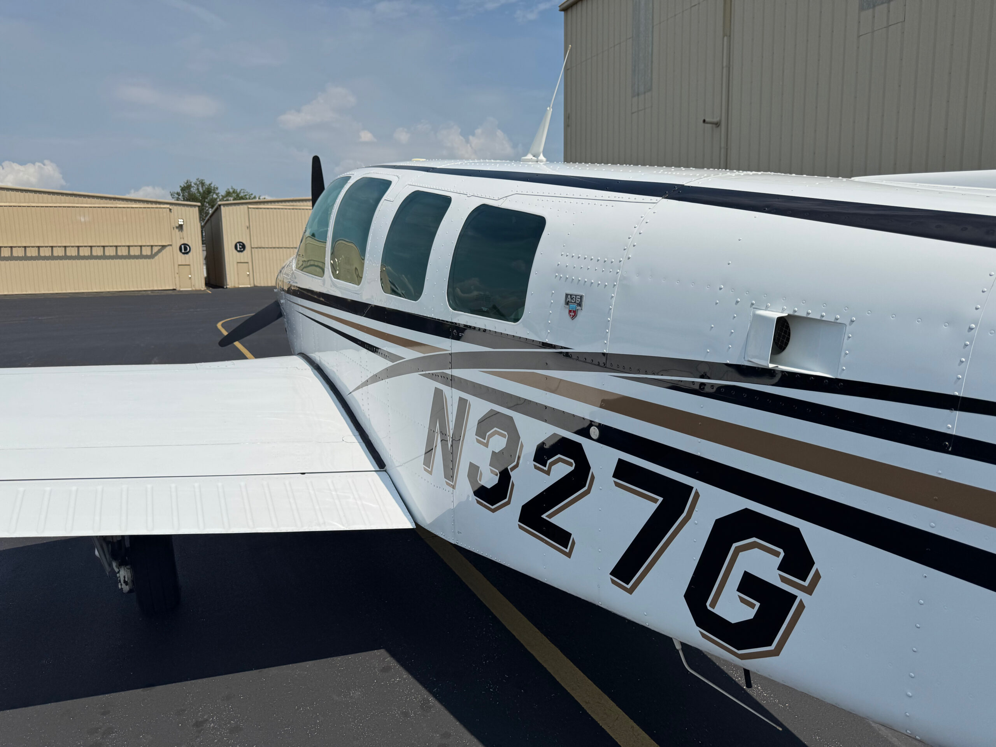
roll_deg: +0.7
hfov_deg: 71.6
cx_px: 498
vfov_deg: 56.8
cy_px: 374
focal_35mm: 24
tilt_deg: -10.1
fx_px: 691
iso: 80
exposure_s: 1/12346
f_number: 1.78
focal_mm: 6.76
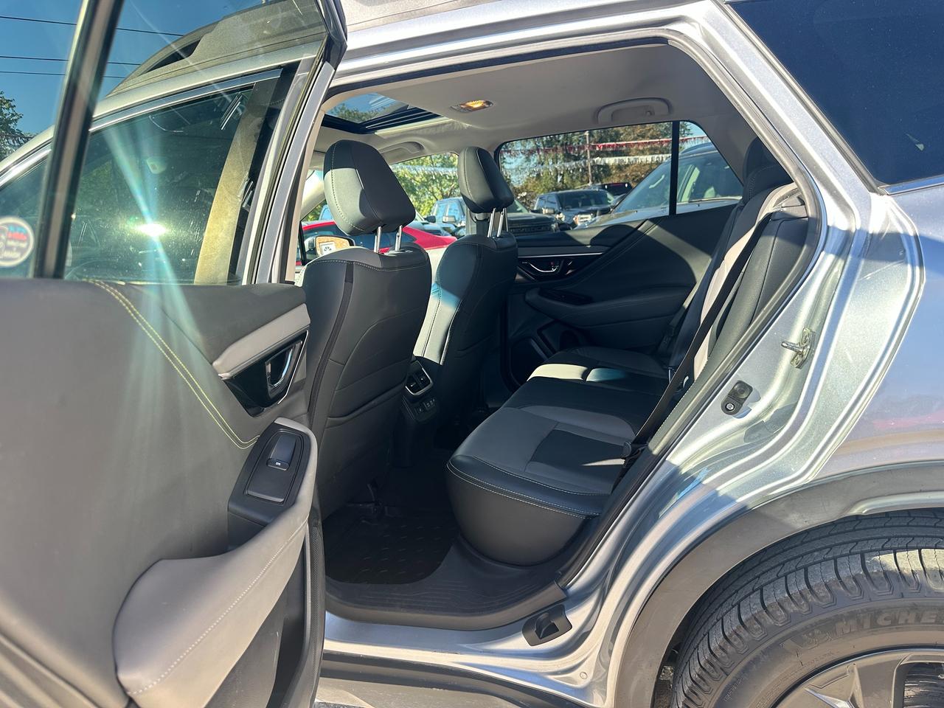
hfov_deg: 71.6
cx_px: 472
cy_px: 354
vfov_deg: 56.8
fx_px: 654
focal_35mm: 24
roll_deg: +4.9
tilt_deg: -10.1
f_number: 1.78
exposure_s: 1/343
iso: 80
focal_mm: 6.86
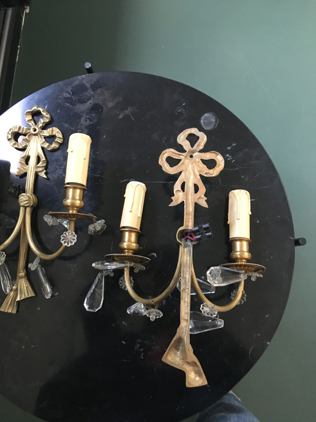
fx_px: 353
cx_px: 158
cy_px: 211
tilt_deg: -82.9
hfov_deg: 48.2
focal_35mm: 29
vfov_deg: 61.7
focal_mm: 4.15
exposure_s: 1/17
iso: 250
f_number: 2.2
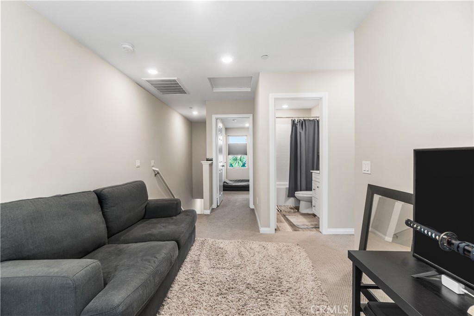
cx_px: 237
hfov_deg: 100.4
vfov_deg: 77.3
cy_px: 158
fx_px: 197
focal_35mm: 15
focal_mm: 10
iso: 320
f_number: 7.1
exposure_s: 1/5
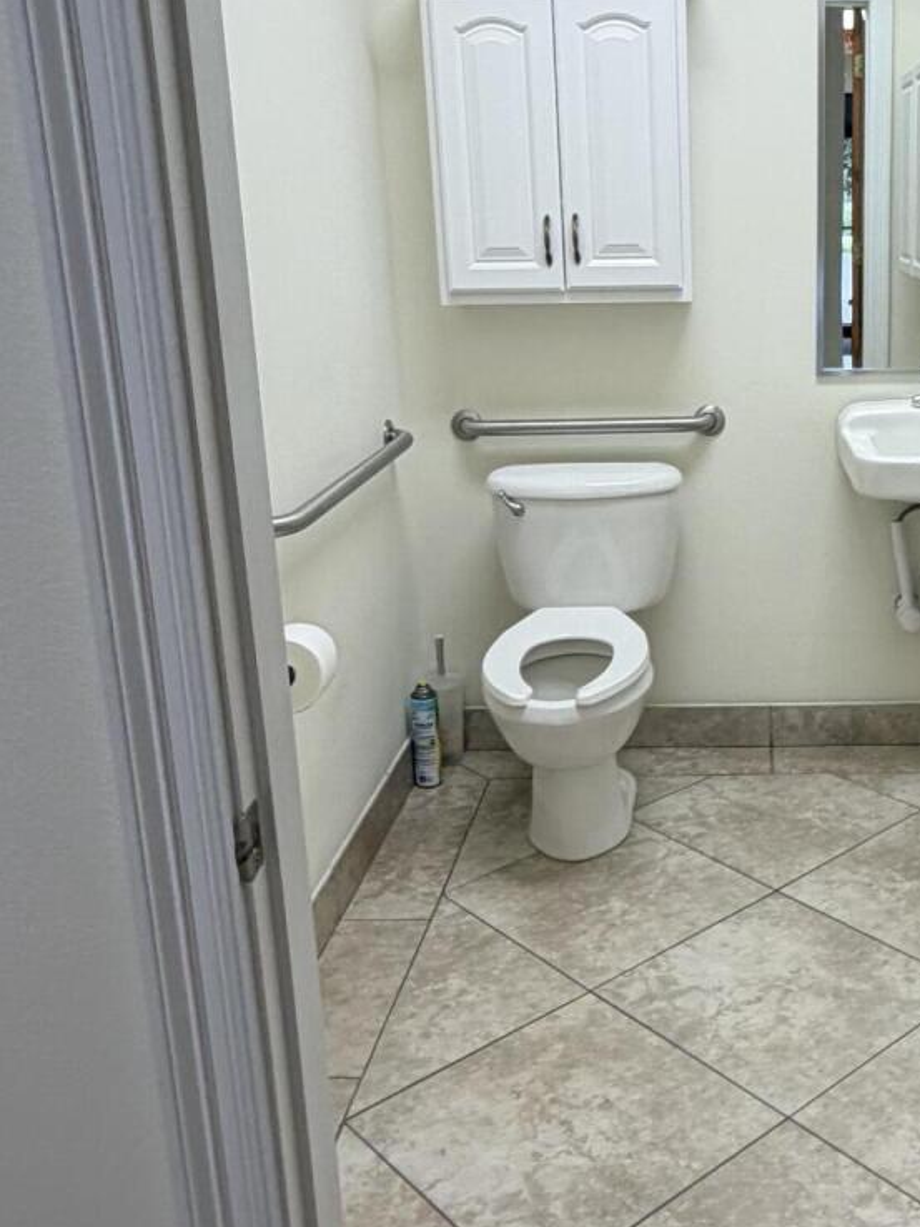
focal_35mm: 38
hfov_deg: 36.4
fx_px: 1346
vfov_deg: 48.9
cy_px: 539
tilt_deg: -12.6
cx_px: 742
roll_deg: +1.5
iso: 80
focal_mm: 2.22
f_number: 2.2
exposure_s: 1/120
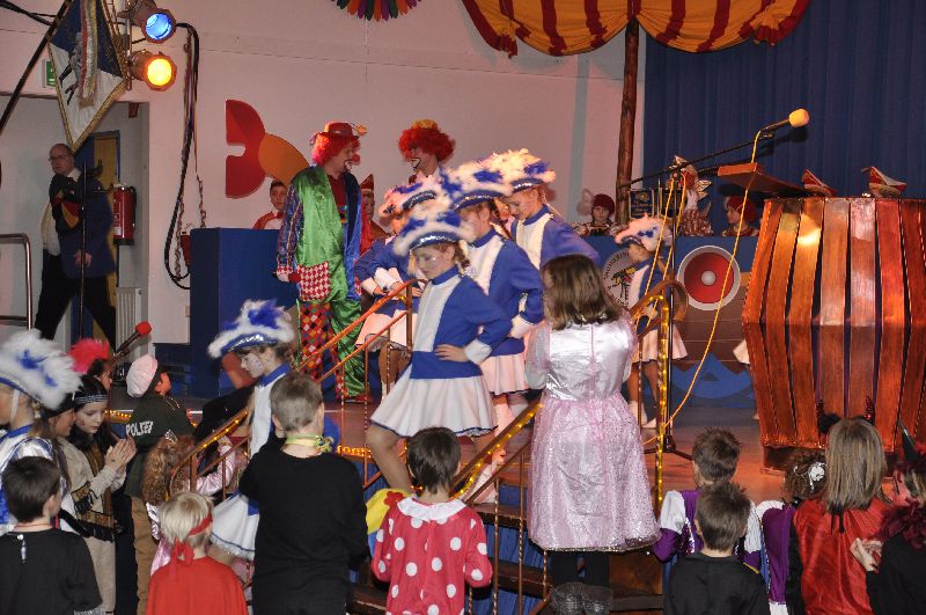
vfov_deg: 15.7
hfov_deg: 23.4
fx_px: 2235
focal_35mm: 87
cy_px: 308
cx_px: 463
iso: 400
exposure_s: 1/60
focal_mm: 58
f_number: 5
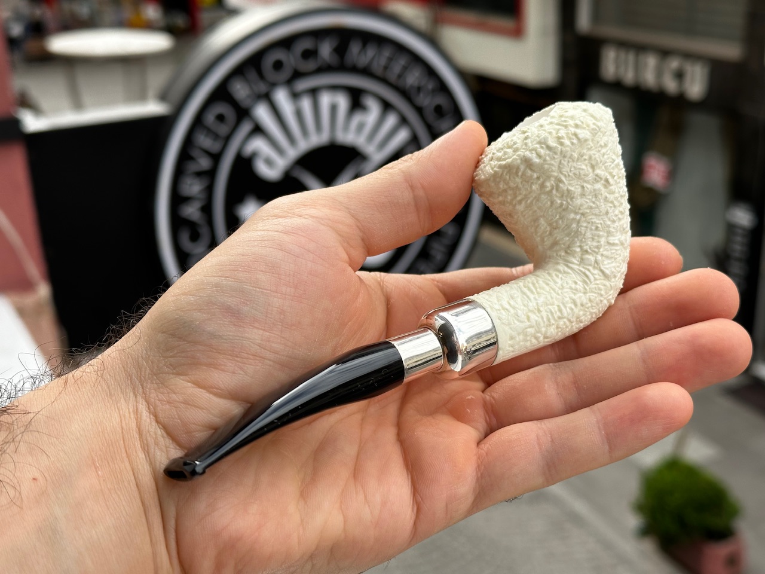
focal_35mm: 48
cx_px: 382
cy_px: 287
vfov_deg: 30.3
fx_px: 1061
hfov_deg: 39.7
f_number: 1.78
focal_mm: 6.86
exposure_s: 1/903
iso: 64
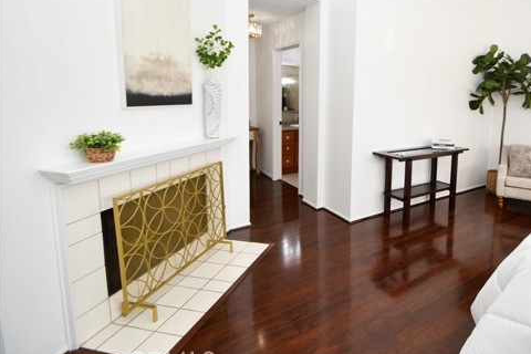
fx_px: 295
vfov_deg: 61.4
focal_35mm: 20
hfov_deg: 81.3
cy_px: 141
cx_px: 352
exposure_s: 1/60
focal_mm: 10
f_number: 4
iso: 220
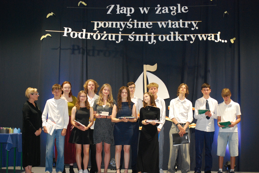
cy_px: 86
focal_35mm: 82
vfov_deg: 16.6
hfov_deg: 24.6
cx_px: 130
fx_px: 594
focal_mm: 55
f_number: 4
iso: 1250
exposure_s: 1/60
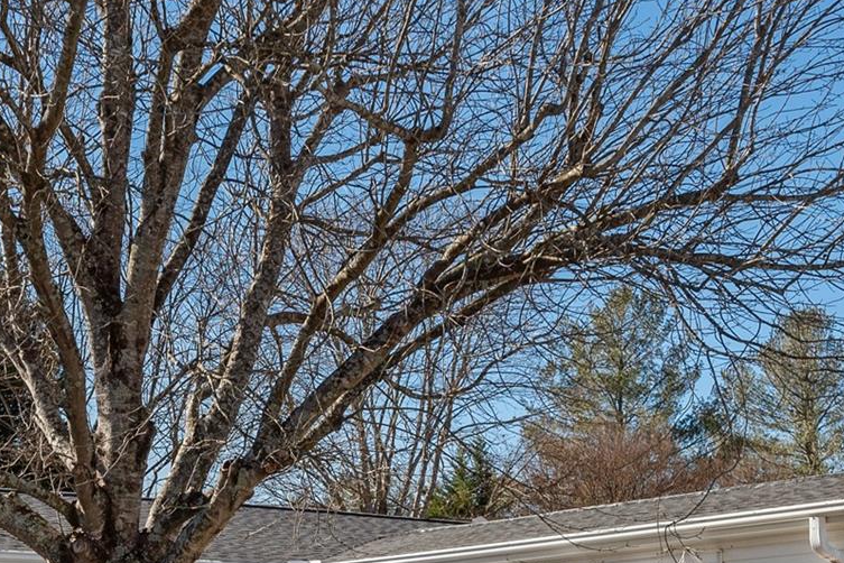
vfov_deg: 15.4
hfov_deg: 23.2
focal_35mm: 87
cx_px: 220
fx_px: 2040
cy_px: 589
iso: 320
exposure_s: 1/1600
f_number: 8
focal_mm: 32
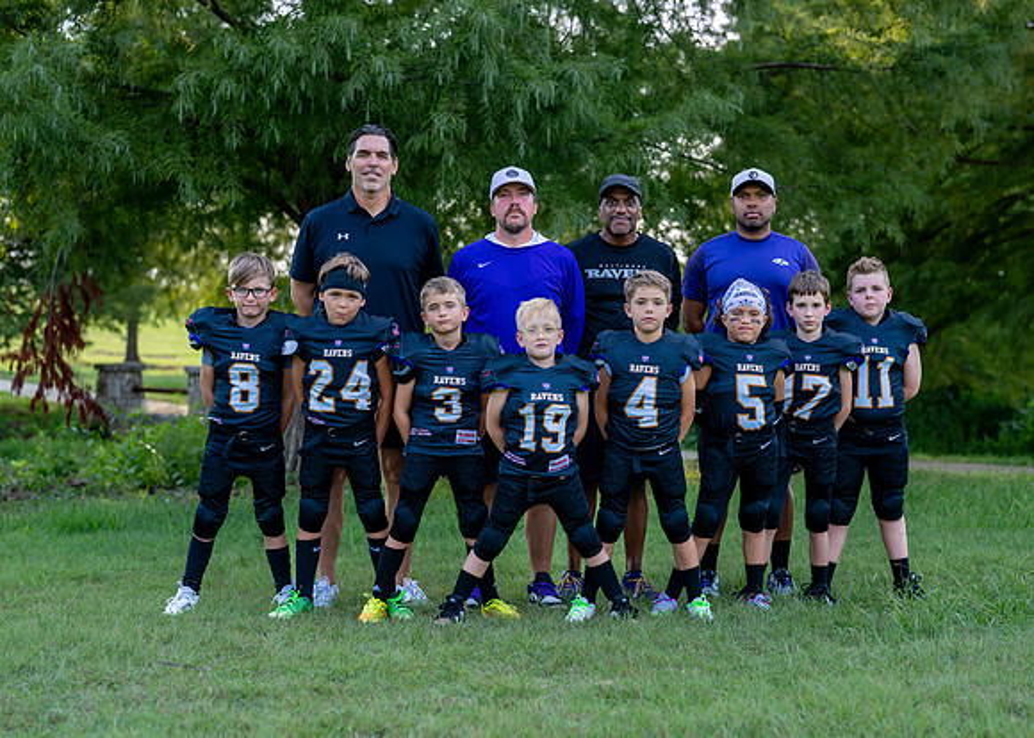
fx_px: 1899
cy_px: 386
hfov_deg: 30.4
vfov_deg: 22.0
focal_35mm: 65
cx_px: 593
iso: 100
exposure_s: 1/500
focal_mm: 50
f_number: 2.2
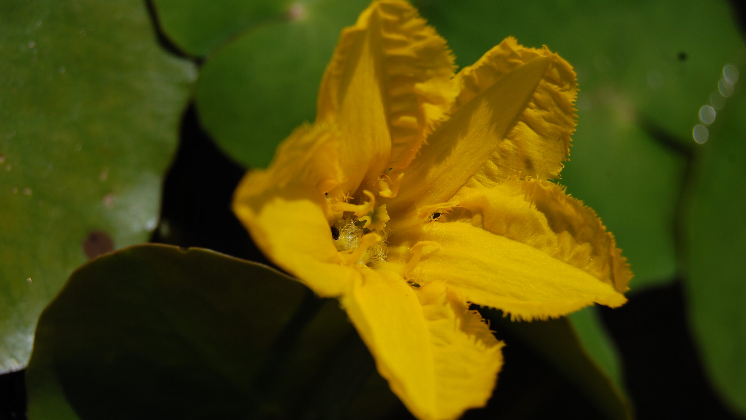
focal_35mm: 87
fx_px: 1711
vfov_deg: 14.0
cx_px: 373
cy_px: 205
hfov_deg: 24.6
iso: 200
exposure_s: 1/1250
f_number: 8
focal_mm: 55
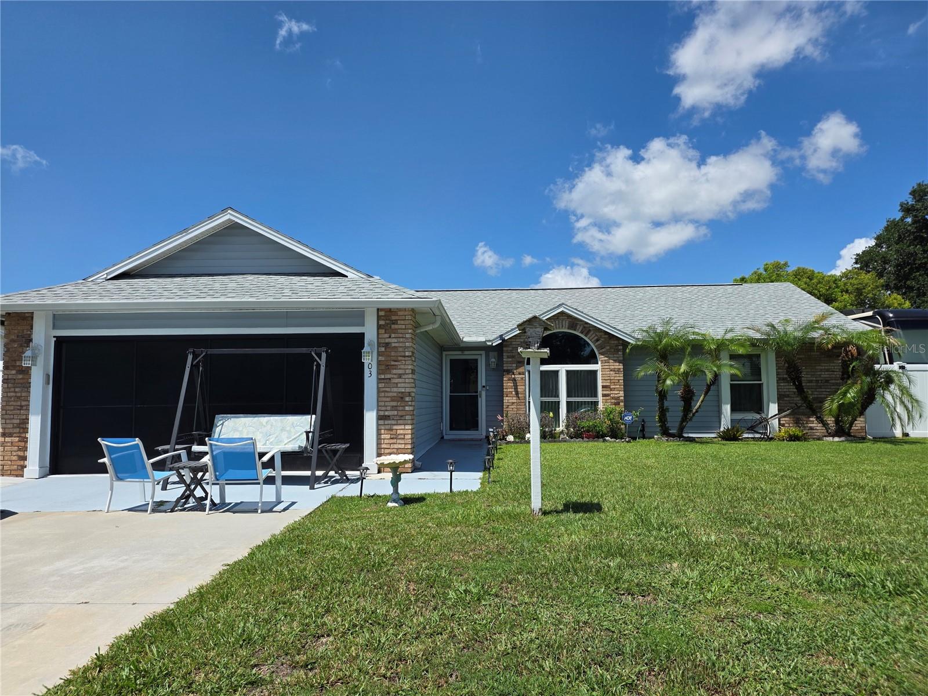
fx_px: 617
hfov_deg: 73.9
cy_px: 348
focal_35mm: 23
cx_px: 464
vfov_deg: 58.9
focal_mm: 6.25
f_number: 1.7
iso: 80
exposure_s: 1/7626
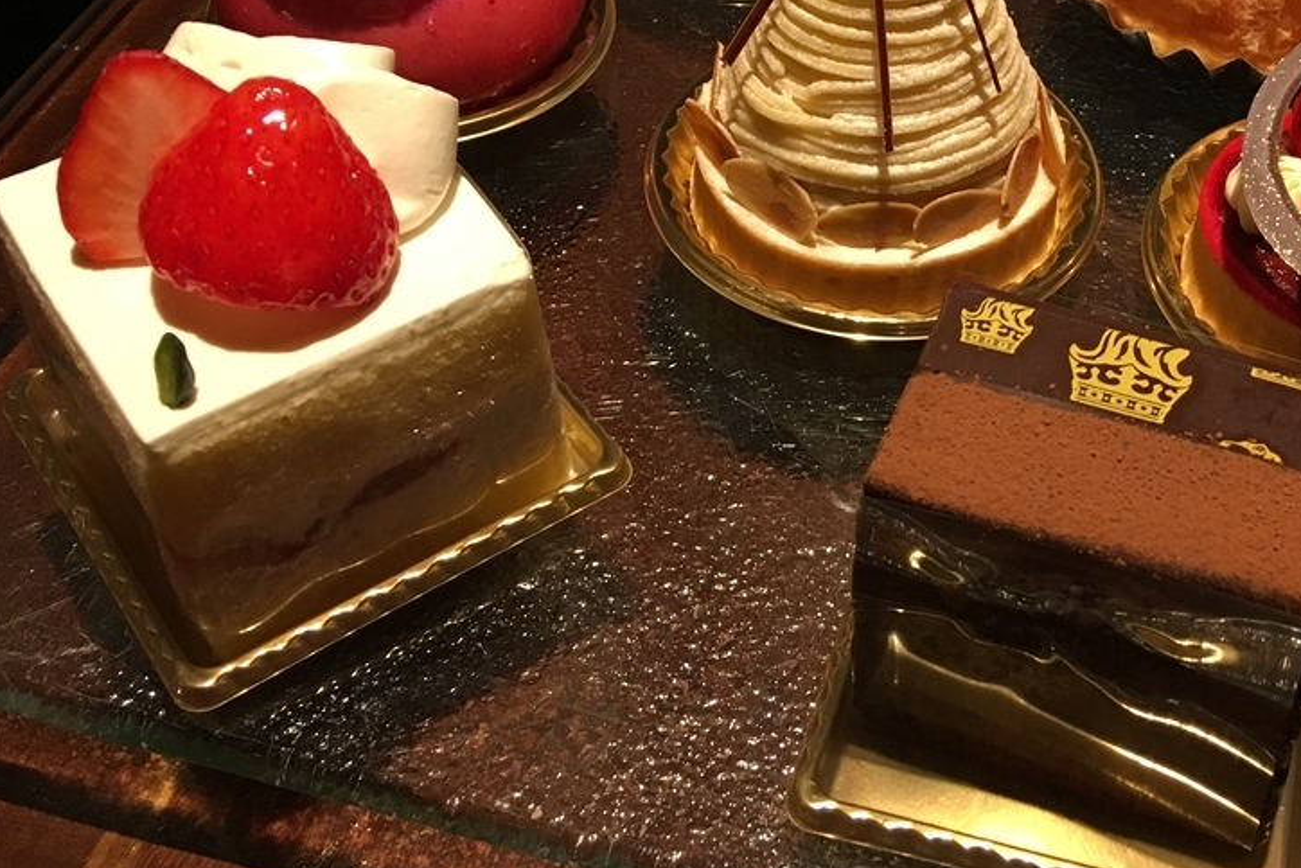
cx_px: 897
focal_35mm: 50
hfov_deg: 39.0
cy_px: 257
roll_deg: -7.0
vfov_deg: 26.8
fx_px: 1807
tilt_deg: -44.1
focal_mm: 4.15
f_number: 2.2
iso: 125
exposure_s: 1/30
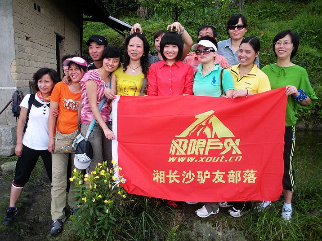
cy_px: 120
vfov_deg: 39.7
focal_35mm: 36
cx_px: 161
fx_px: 335
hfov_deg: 51.4
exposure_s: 1/60
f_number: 3.5
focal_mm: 6.3
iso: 139
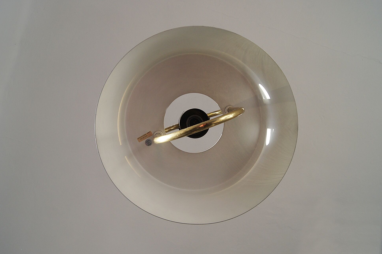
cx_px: 185
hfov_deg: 65.5
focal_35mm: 28
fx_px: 297
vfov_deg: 46.4
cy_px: 127
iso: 400
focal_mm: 18
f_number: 5.6
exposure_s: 1/200
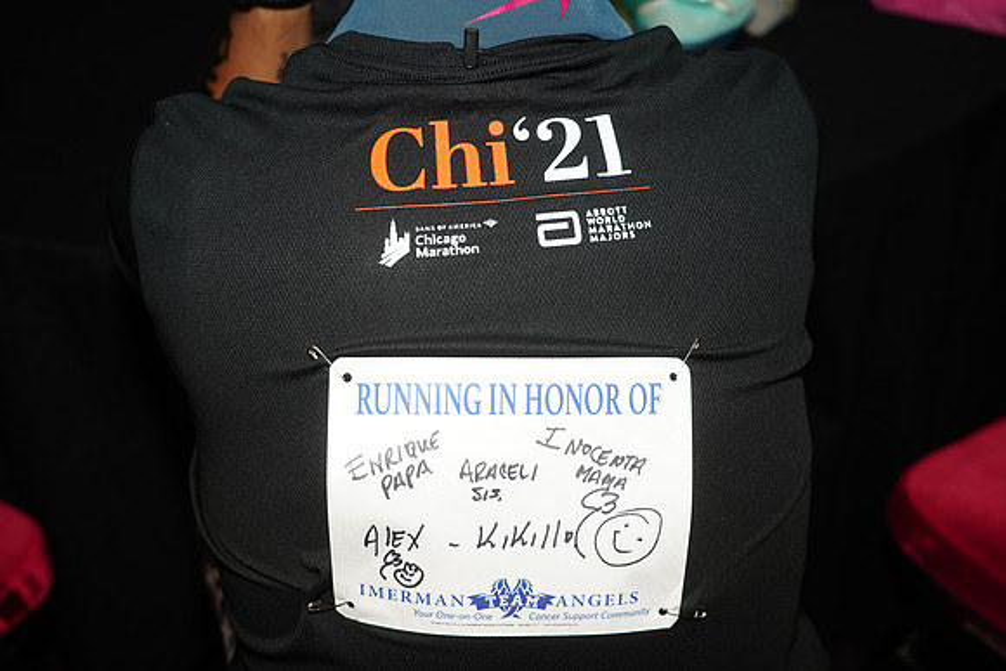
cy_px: 336
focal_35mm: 44
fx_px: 1230
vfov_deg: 30.5
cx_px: 503
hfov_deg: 44.5
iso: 250
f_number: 5
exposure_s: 1/80
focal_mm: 44
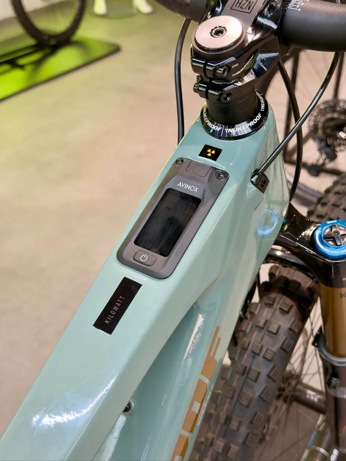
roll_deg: -1.0
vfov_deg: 39.6
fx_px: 639
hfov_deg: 30.3
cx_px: 173
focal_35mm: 48
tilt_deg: -33.3
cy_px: 230
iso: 250
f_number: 1.78
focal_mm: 6.76
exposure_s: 1/33
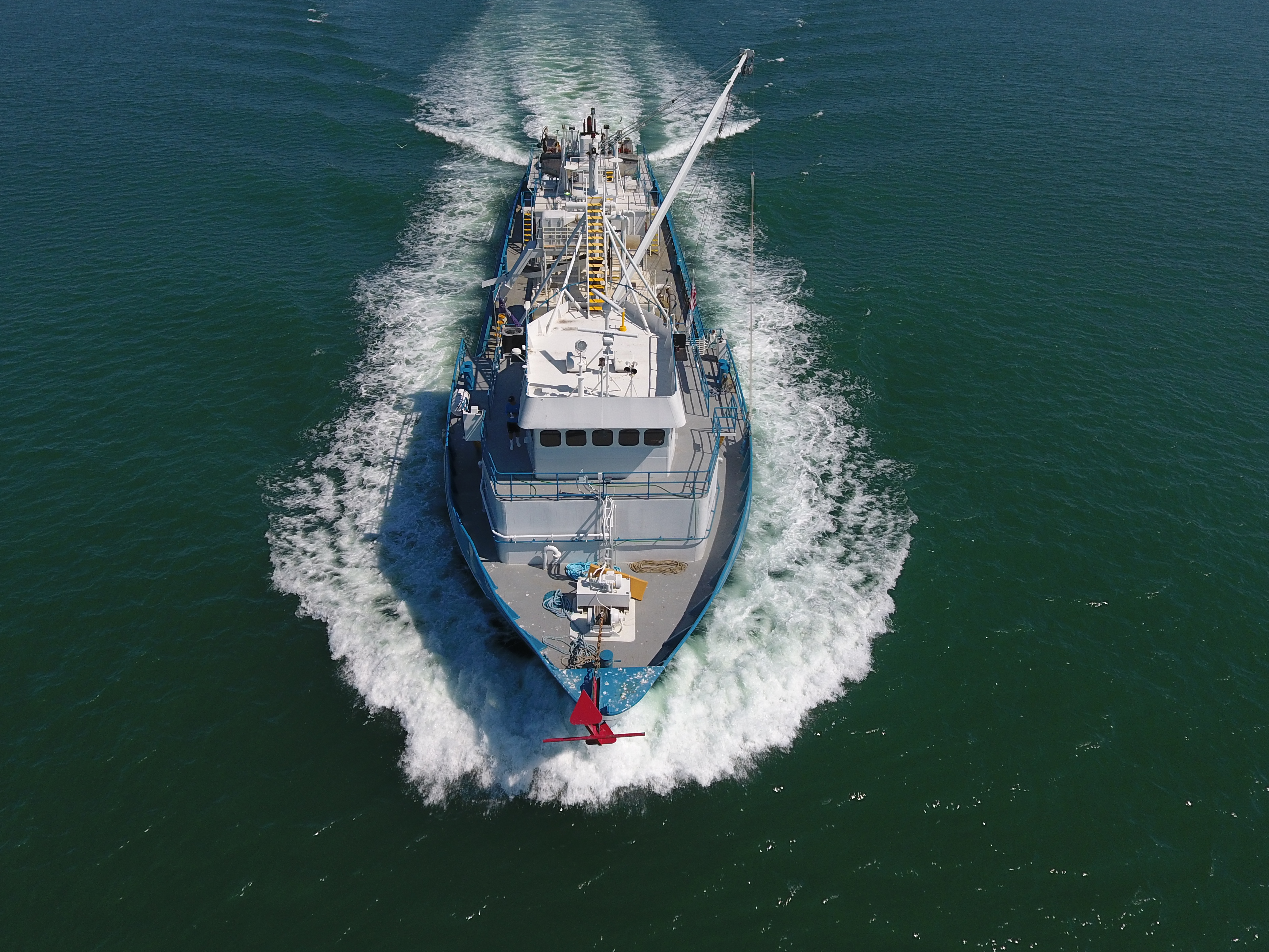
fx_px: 843
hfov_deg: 73.9
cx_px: 598
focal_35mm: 23
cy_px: 436
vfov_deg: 58.8
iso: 100
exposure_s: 1/2062
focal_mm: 3.61
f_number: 2.8
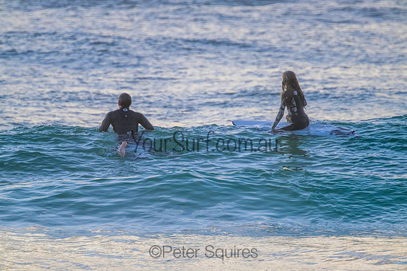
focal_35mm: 800
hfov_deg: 2.6
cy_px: 136
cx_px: 204
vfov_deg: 1.7
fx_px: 9046
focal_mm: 800
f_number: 11
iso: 2800
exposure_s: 1/1250
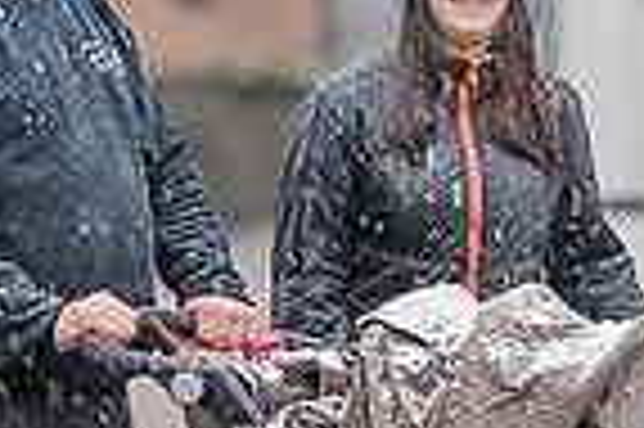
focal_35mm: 203
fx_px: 3627
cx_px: 1740
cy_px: 389
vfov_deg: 6.7
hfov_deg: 8.8
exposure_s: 1/100
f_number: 5.6
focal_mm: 32
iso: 800
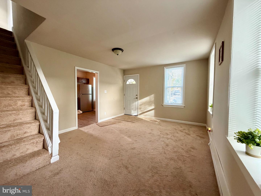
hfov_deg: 102.1
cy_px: 98
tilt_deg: -3.4
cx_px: 130
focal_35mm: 14
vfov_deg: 85.7
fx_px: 106
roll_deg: +0.2
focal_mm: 2.22
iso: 320
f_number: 2.2
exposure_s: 1/60
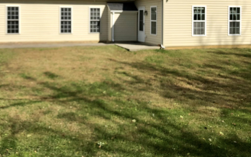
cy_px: 27
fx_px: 301
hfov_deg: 45.1
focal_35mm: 44
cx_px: 104
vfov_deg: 28.5
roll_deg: +0.1
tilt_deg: -0.6
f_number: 1.8
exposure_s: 1/3040
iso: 20
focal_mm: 3.99
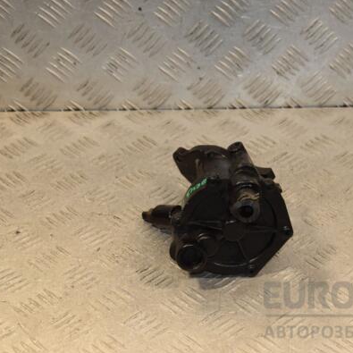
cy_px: 176
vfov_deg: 18.7
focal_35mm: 93
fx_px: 1073
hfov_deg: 18.6
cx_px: 247
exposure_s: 1/200
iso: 800
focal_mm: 48
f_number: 7.1
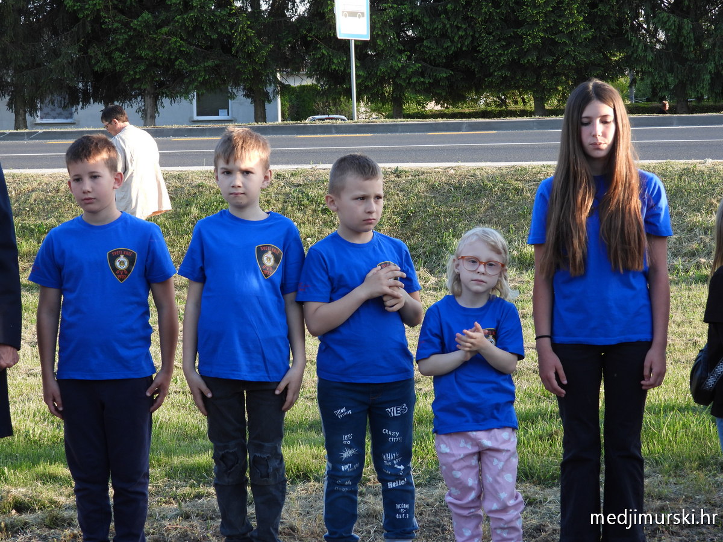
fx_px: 1671
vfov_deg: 18.4
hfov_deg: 24.4
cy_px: 271
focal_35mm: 80
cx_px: 362
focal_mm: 14.4
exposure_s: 1/100
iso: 100
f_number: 3.5
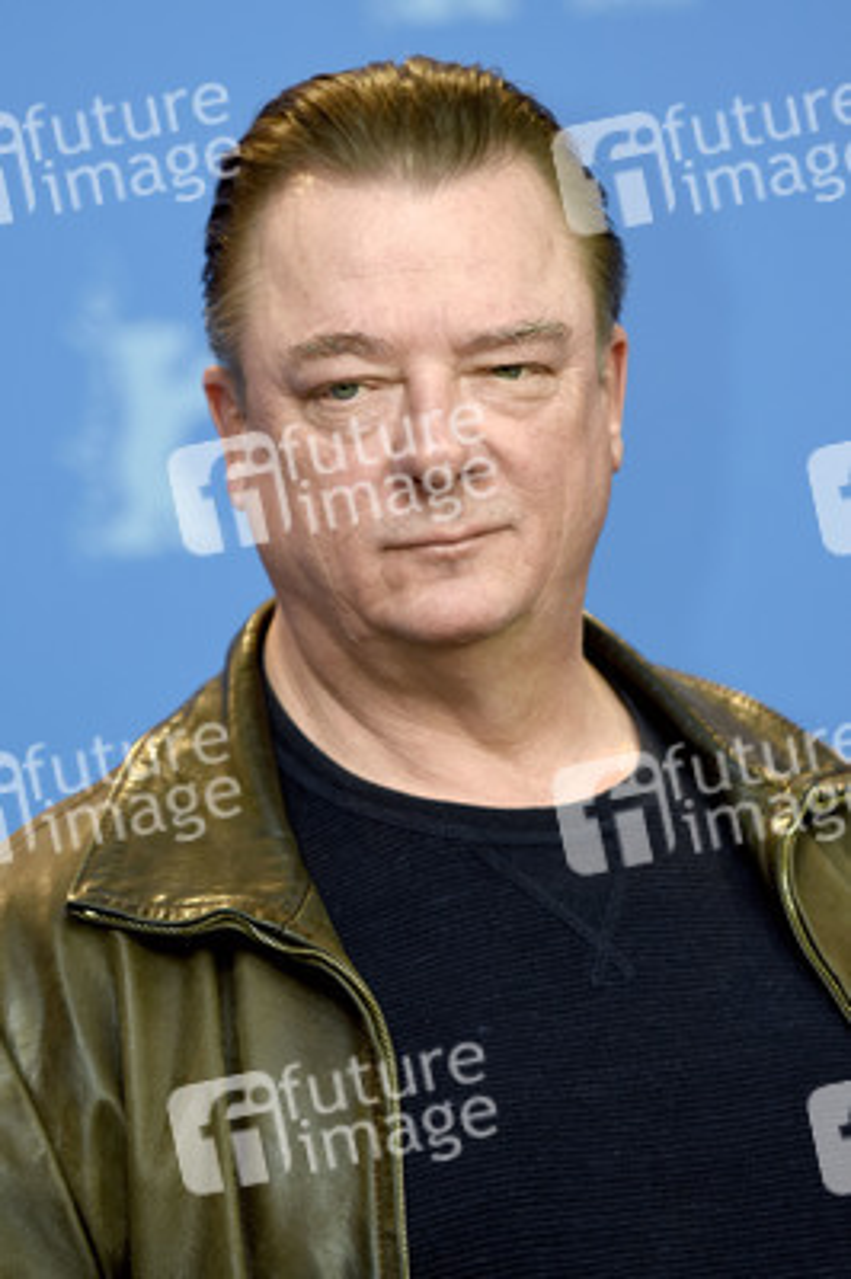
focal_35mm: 255
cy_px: 640
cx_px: 426
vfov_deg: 8.1
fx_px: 9057
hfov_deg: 5.4
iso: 640
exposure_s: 1/400
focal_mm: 170
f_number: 3.2
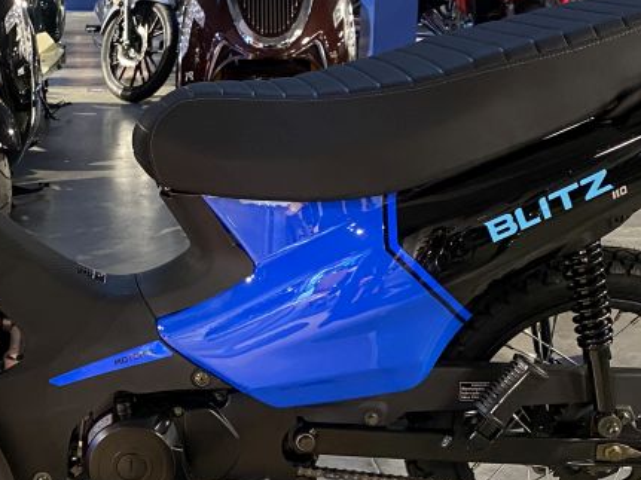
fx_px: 1185
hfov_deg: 29.5
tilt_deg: -13.9
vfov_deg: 22.9
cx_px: 123
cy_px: 222
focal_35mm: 64
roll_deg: +1.1
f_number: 1.8
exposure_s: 1/33
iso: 400
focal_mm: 4.25
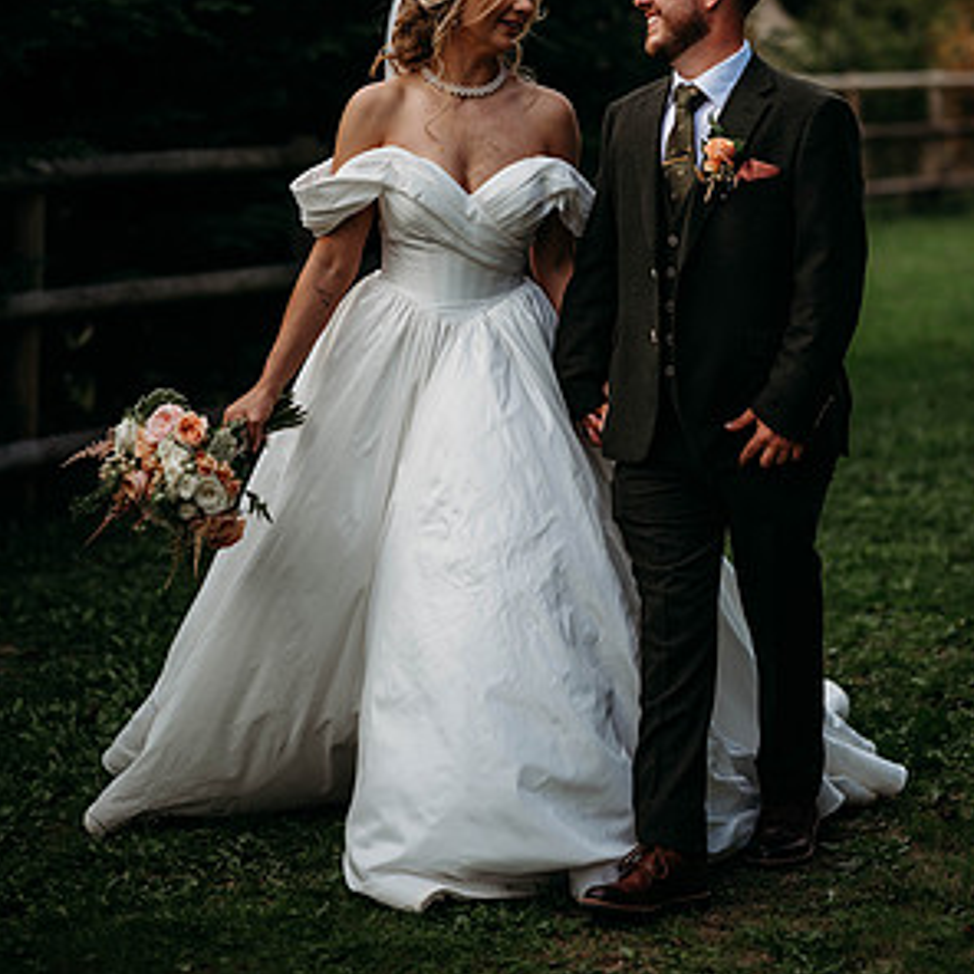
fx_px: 3502
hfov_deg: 15.8
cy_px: 329
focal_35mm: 110
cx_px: 490
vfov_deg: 15.8
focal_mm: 85
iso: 100
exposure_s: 1/2500
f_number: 2
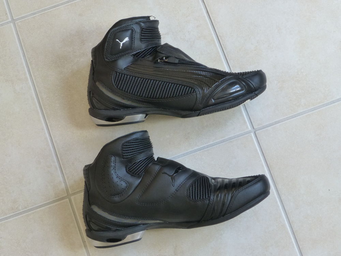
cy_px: 128
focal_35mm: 69
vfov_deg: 21.3
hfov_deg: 28.2
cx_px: 170
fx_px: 680
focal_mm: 11.7
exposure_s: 1/30
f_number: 4.9
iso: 400
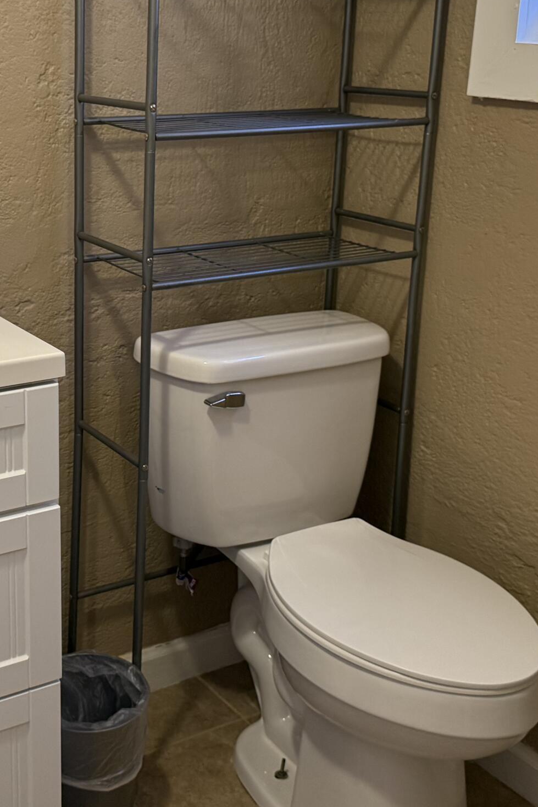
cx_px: 147
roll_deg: -0.6
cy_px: 322
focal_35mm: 51
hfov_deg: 26.2
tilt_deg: -16.4
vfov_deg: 38.7
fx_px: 1143
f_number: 1.78
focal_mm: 6.76
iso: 320
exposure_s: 1/120
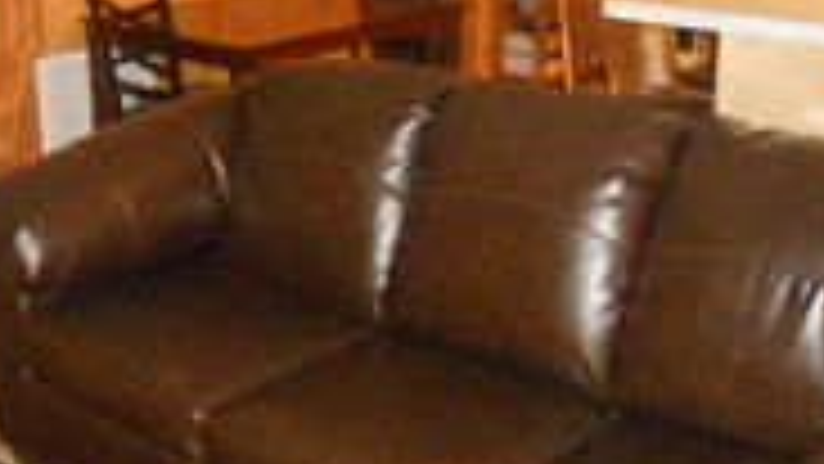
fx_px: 1289
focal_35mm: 59
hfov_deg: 35.1
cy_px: 140
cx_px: 266
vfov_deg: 20.3
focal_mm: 4.9
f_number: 3.2
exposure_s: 1/25
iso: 1000
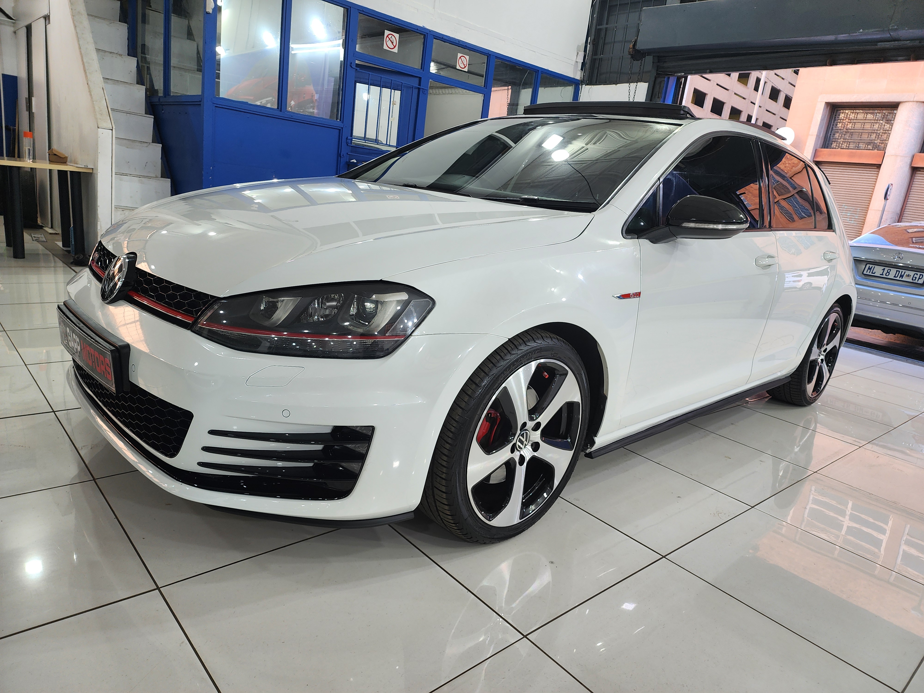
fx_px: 614
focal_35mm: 23
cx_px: 462
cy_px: 346
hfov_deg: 73.9
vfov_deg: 58.9
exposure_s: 1/100
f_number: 1.8
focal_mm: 6.4
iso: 64
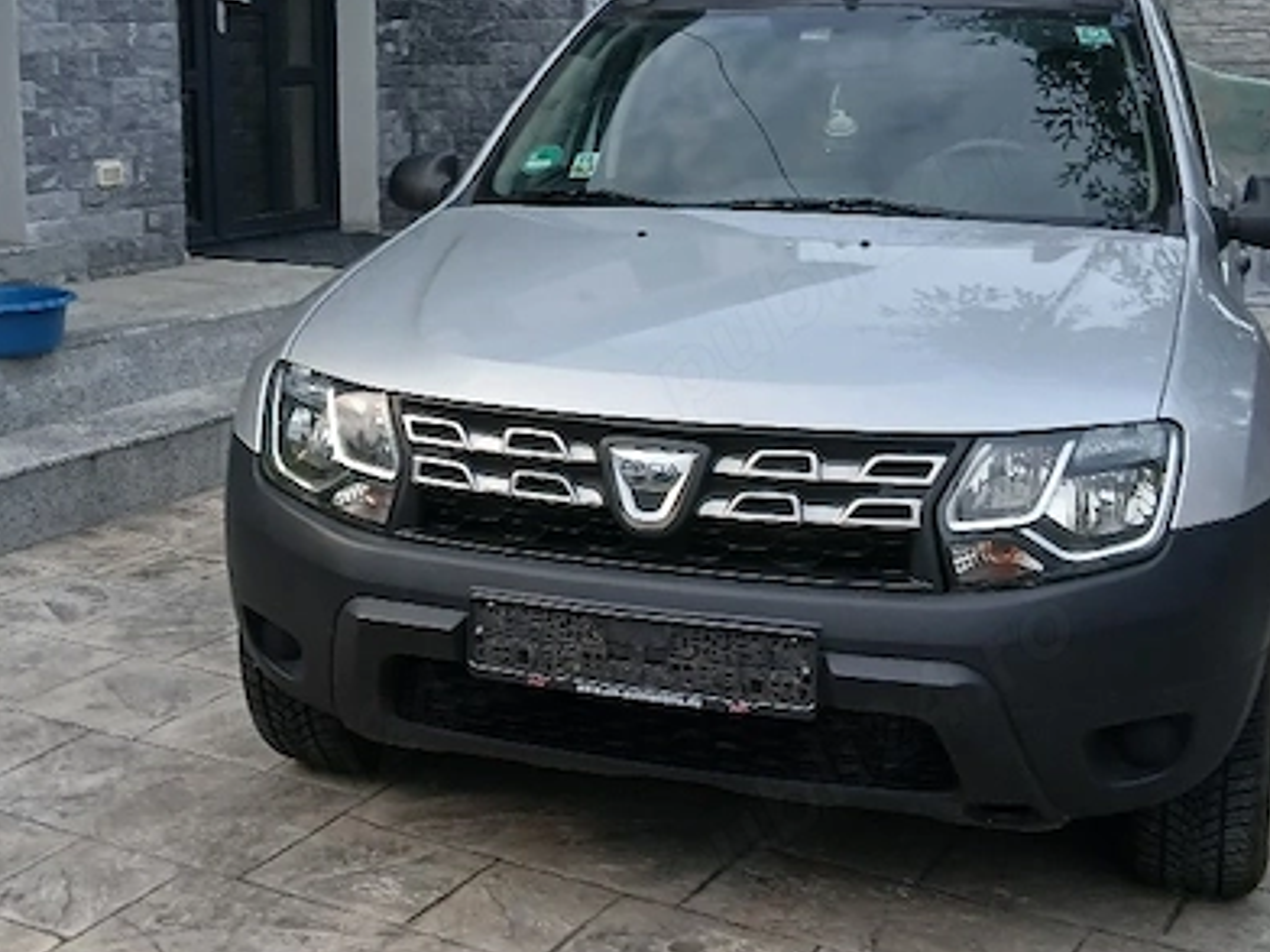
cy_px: 327
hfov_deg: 36.0
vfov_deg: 27.4
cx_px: 489
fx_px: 1944
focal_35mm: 53
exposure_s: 1/50.3
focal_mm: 3.98
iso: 50
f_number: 1.8
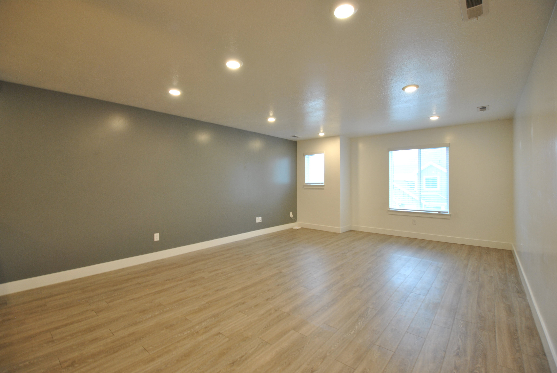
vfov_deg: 77.5
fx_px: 232
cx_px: 278
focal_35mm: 15
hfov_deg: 100.3
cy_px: 186
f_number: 3.5
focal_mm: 10
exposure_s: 1/30
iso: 220
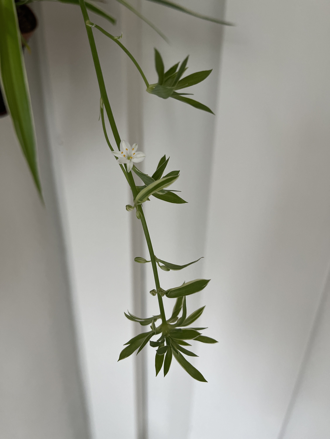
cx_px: 165
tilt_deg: -26.6
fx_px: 330
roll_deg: -0.1
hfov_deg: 53.1
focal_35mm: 26
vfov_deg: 67.3
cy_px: 220
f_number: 1.6
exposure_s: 1/50
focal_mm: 5.1
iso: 125
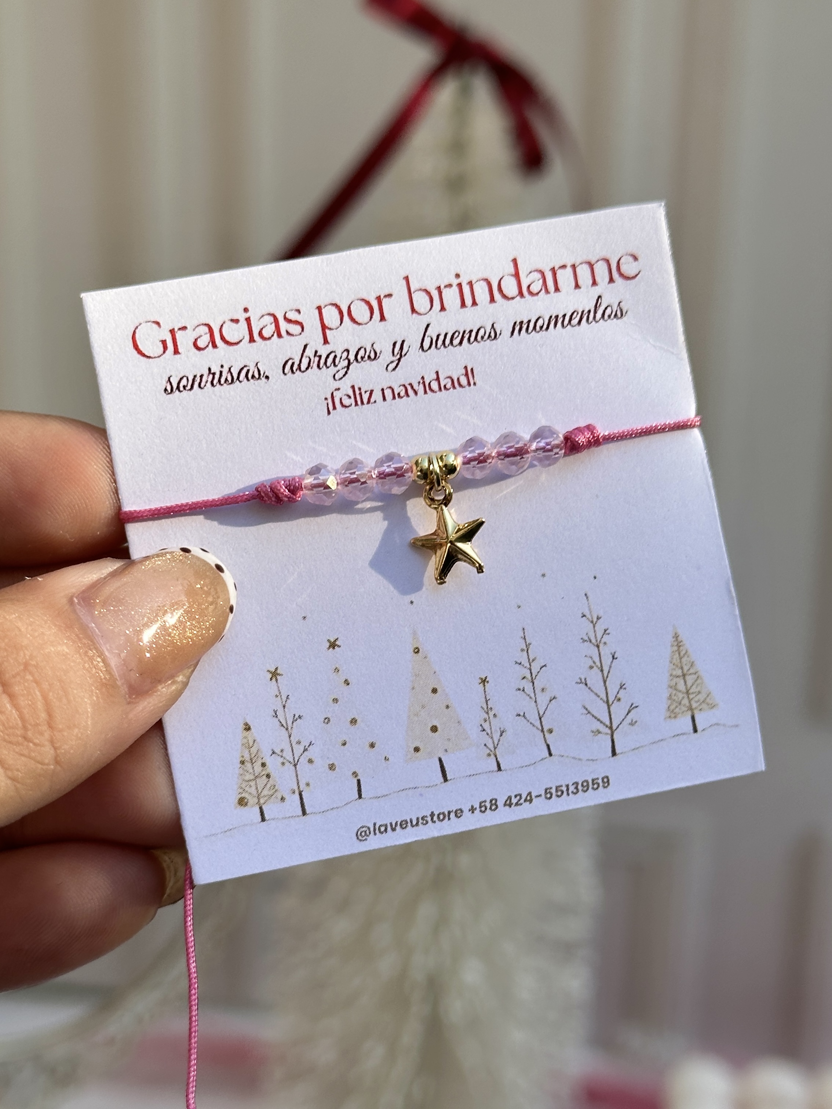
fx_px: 1538
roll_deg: -2.1
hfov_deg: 30.3
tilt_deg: -17.9
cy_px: 554
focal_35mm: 48
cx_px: 416
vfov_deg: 39.7
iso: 64
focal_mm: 6.86
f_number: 1.78
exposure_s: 1/1357
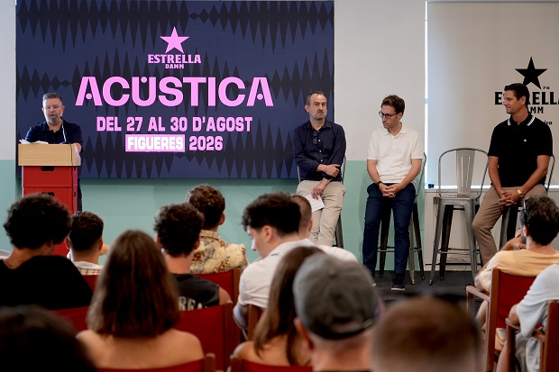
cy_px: 186
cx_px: 280
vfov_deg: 19.7
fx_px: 1071
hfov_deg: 29.3
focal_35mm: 69
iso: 1250
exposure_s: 1/100
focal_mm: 69
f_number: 4
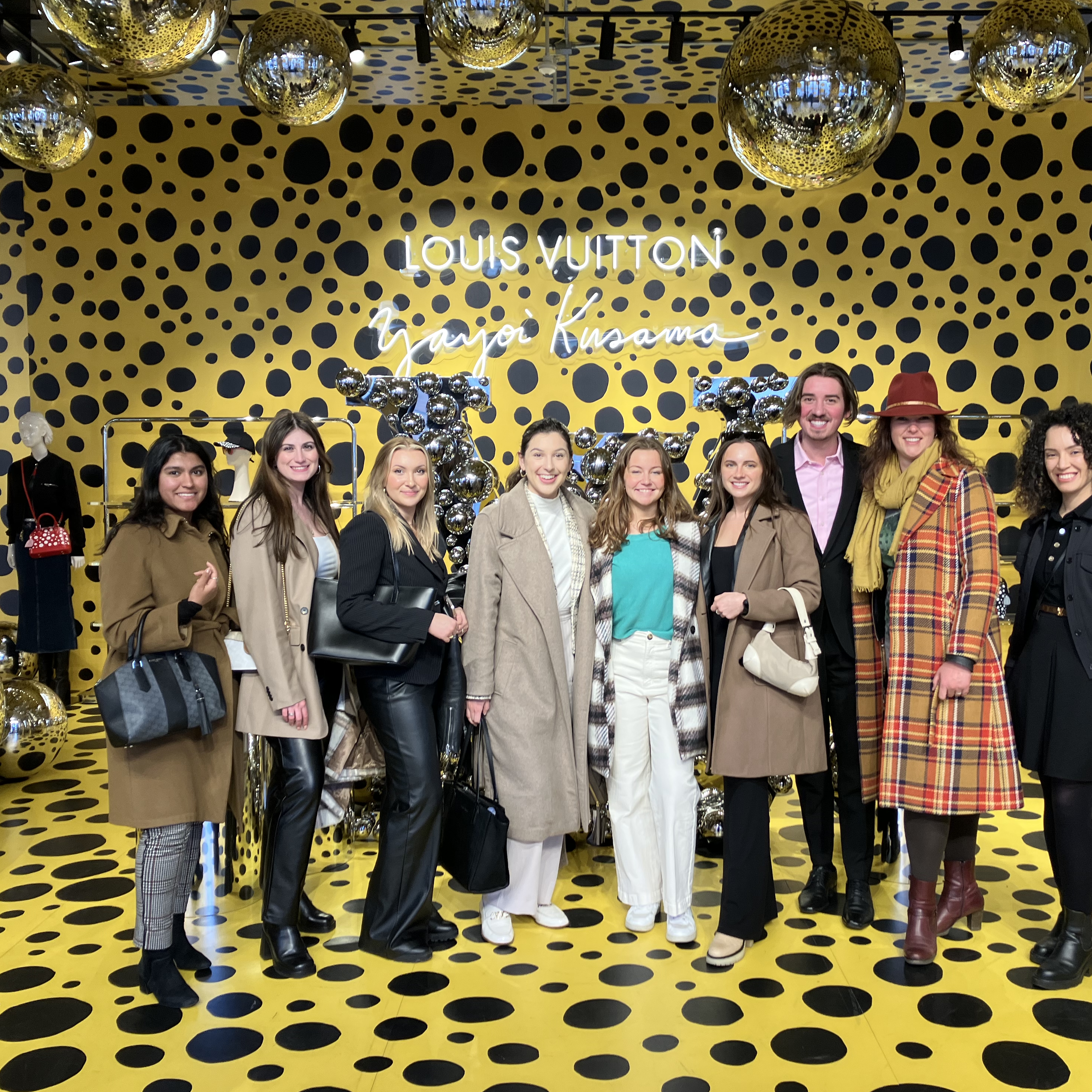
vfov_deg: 48.4
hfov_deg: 48.4
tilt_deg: -1.7
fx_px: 1213
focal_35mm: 34
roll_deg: +2.3
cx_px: 586
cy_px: 554
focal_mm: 3.99
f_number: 1.8
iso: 50
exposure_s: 1/60
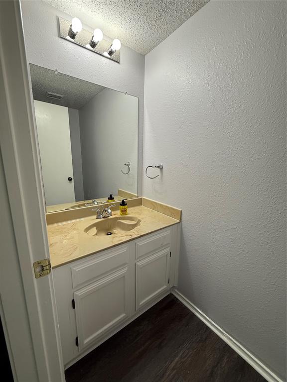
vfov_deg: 102.1
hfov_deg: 85.7
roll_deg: -1.7
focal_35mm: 14
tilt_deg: -11.2
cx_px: 144
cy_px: 191
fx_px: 155
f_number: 2.2
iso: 80
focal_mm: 2.22
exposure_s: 1/120
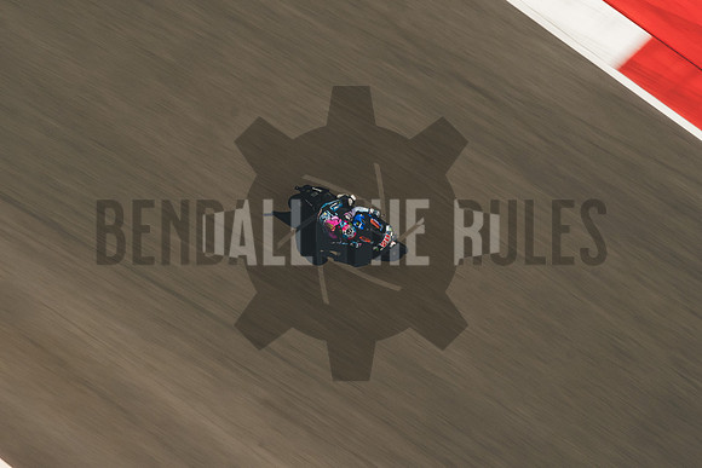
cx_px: 288
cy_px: 205
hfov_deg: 7.5
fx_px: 5369
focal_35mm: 275
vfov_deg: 5.0
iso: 320
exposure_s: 1/125
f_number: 18
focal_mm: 119.5
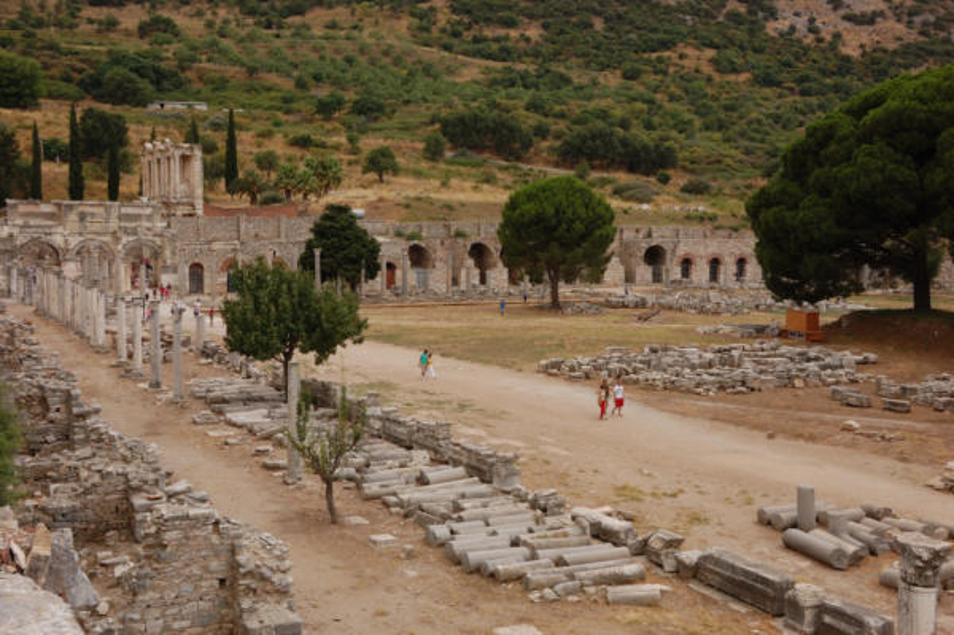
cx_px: 477
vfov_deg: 31.8
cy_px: 318
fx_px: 1112
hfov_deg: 46.4
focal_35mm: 42
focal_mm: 28
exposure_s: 1/60
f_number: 16
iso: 200
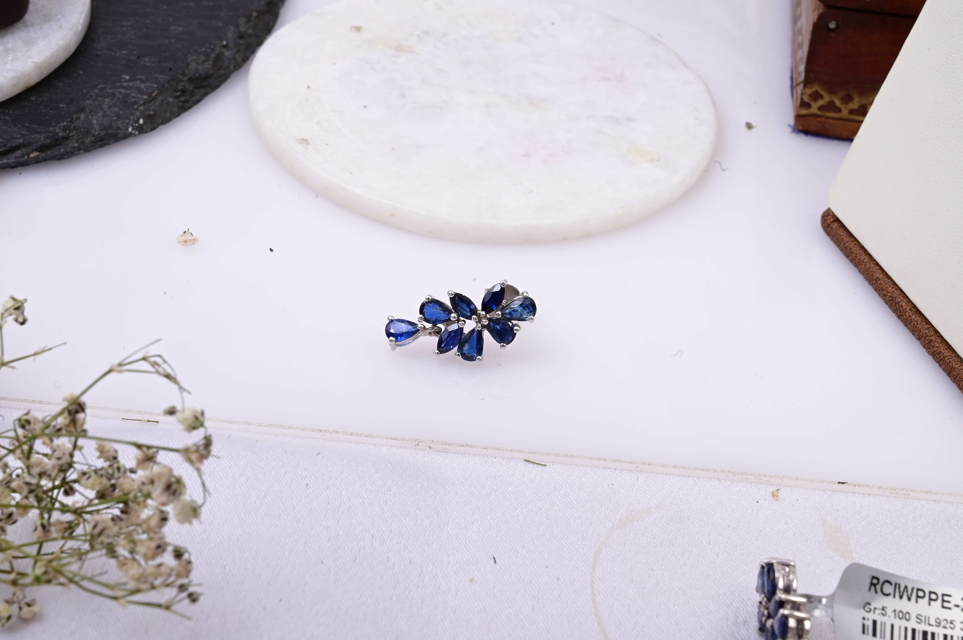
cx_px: 482
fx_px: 1871
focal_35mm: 70
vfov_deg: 19.4
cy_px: 320
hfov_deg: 28.9
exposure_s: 1/100
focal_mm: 70
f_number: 22
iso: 500
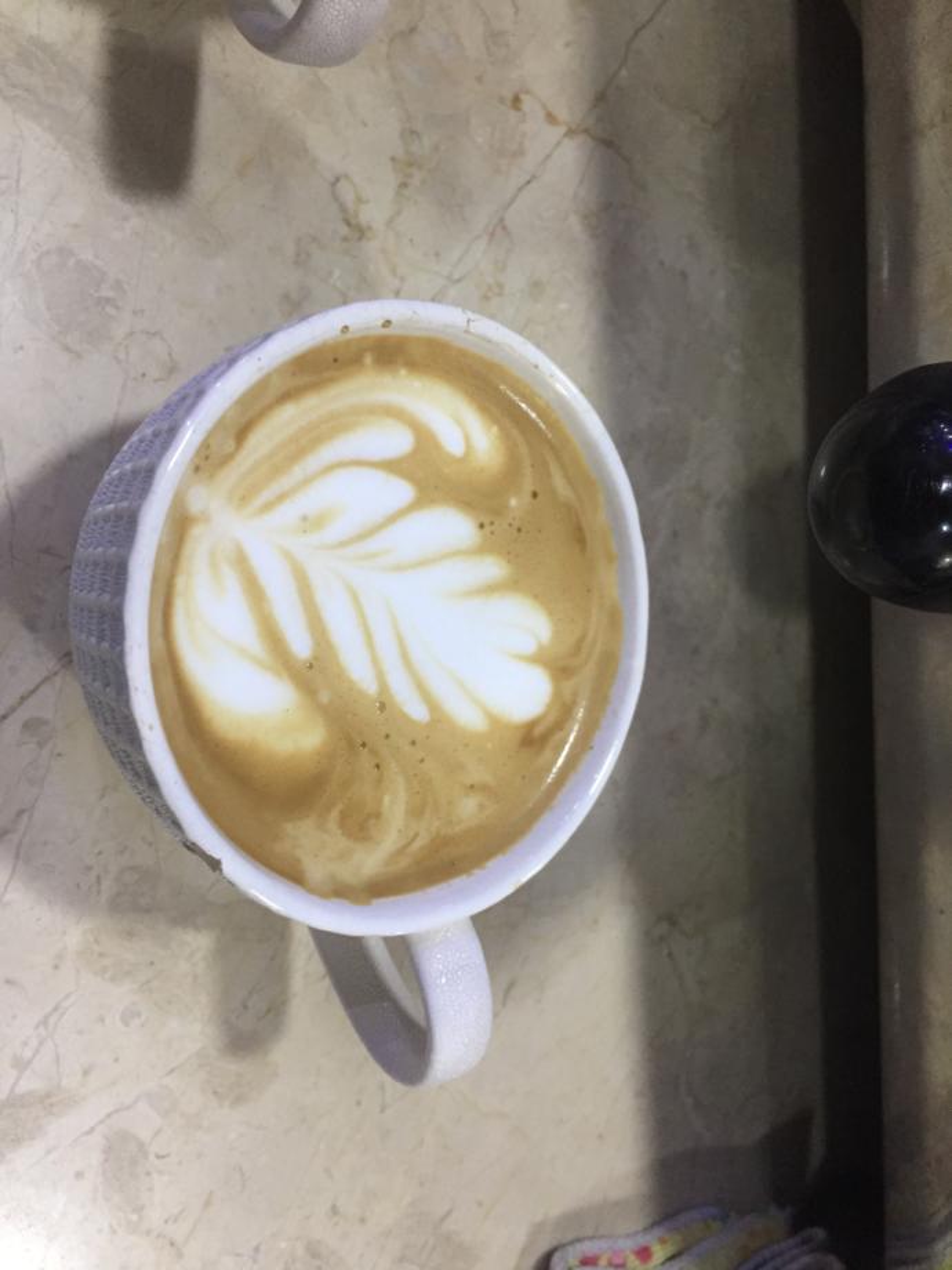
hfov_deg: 48.2
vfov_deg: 61.7
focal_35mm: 29
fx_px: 1063
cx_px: 476
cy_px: 635
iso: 200
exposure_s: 1/33
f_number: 2.2
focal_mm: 4.15
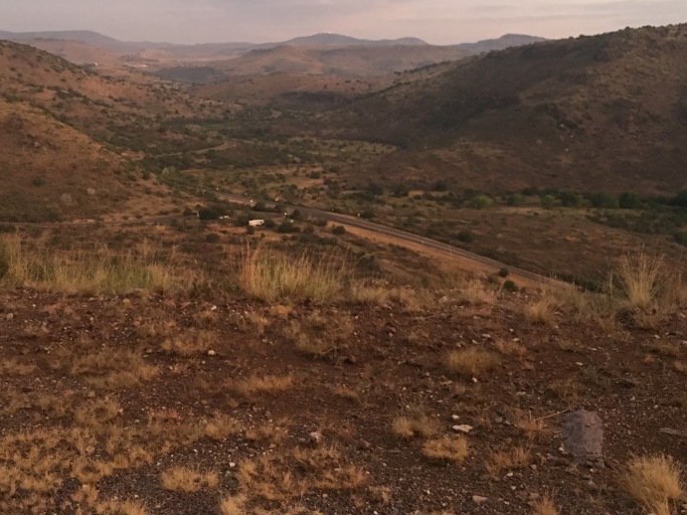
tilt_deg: -5.5
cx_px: 299
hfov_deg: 43.8
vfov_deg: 33.1
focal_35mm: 43
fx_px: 853
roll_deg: -2.8
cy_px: 146
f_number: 2.2
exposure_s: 1/15
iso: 200
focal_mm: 4.15
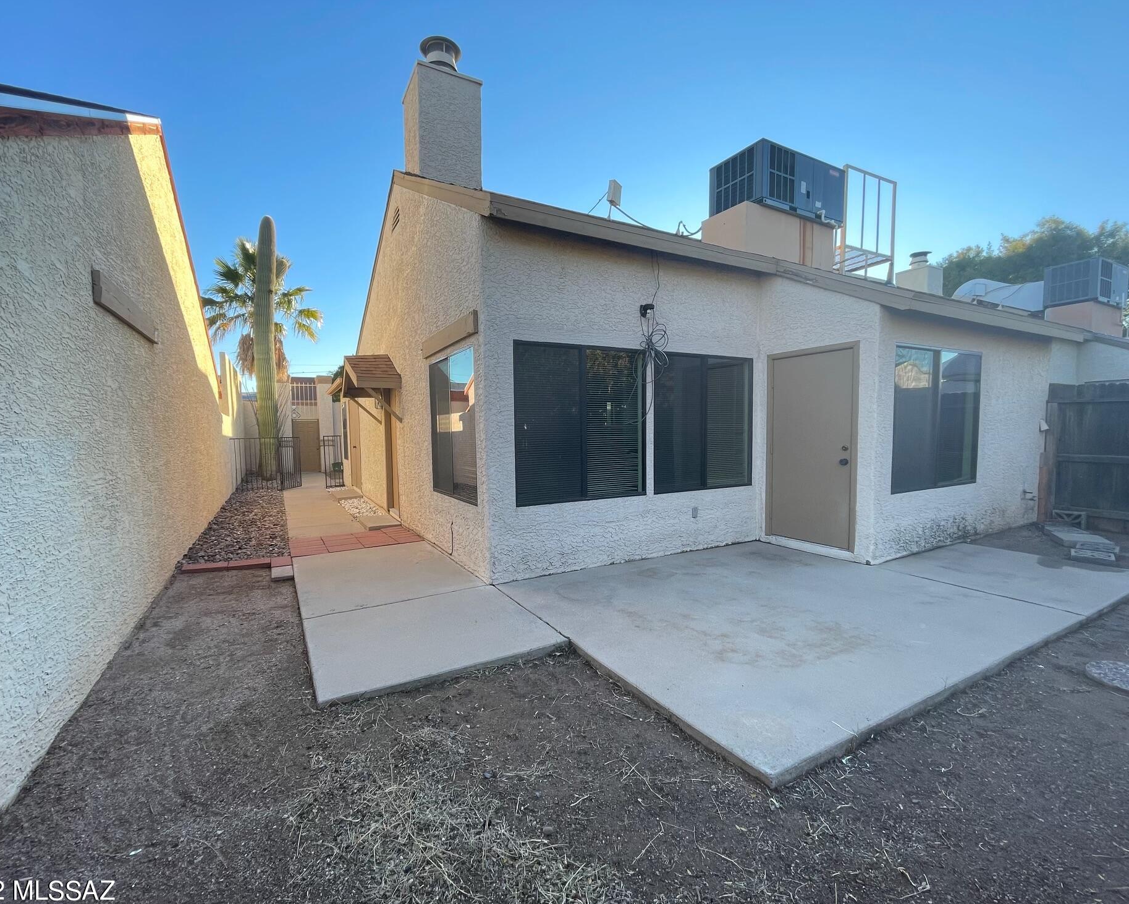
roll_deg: +1.0
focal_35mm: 14
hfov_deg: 100.7
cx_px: 548
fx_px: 468
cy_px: 466
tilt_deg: -4.0
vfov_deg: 88.0
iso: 32
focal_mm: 1.54
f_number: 2.4
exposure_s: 1/122
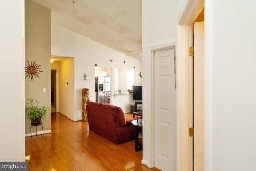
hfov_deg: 78.6
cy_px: 86
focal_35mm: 22
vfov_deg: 57.2
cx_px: 128
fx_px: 156
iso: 100
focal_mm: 22
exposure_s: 1/3
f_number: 10
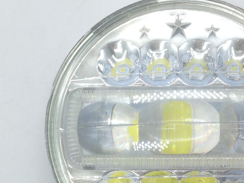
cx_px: 142
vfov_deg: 15.9
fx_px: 656
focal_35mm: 93
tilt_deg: -83.3
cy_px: 127
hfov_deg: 21.1
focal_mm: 4.12
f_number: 2.4
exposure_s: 1/120
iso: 50
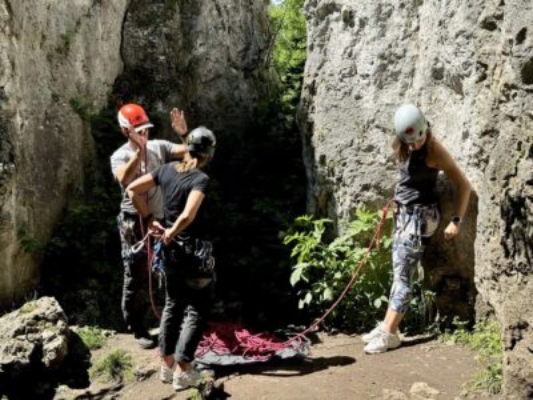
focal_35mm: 48
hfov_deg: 39.7
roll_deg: -1.2
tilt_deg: -11.1
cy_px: 200
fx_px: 739
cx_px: 266
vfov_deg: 30.3
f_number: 1.78
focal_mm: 6.76
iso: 64
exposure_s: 1/1263
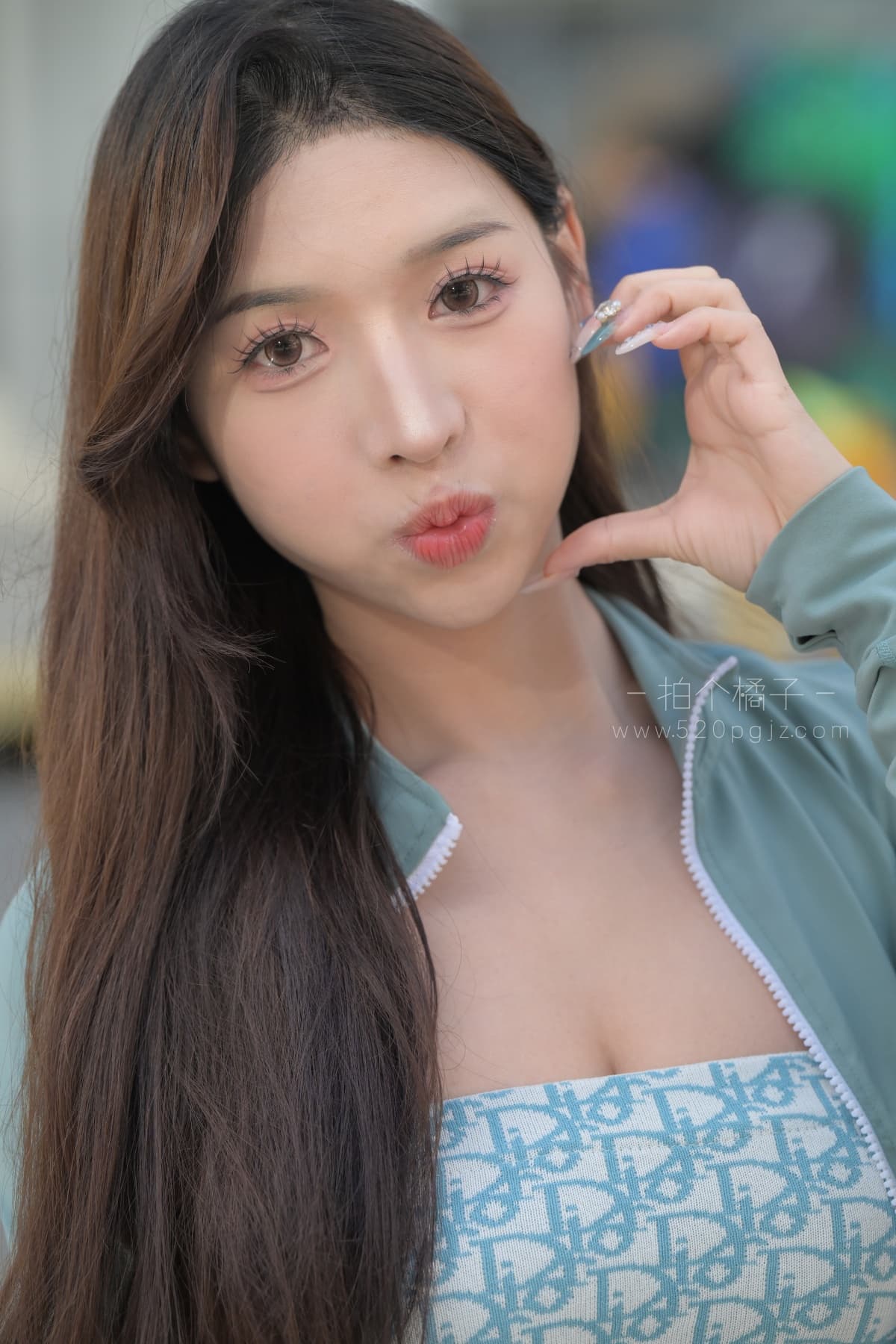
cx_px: 448
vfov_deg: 15.2
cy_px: 672
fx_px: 5040
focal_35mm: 135
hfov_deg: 10.2
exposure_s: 1/1250
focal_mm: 135
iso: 800
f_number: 4
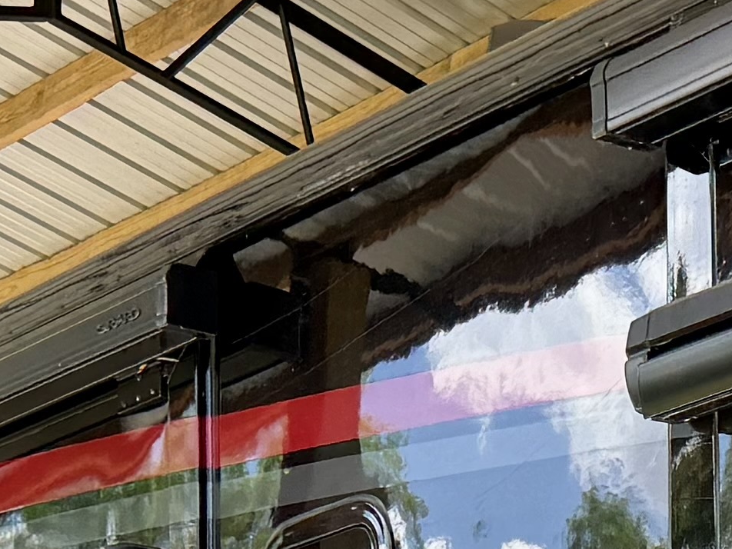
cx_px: 903
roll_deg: +1.4
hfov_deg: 13.3
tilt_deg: +0.6
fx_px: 3045
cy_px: 1087
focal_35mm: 144
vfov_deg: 9.6
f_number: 1.78
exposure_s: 1/602
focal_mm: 6.76
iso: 100
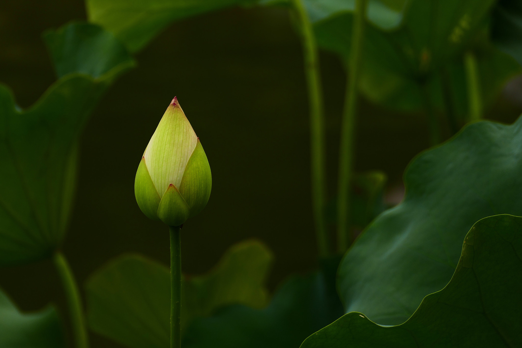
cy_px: 174
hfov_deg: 5.2
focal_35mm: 400
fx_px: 5799
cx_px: 261
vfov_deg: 3.4
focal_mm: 146
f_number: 4
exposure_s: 1/1300
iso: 125
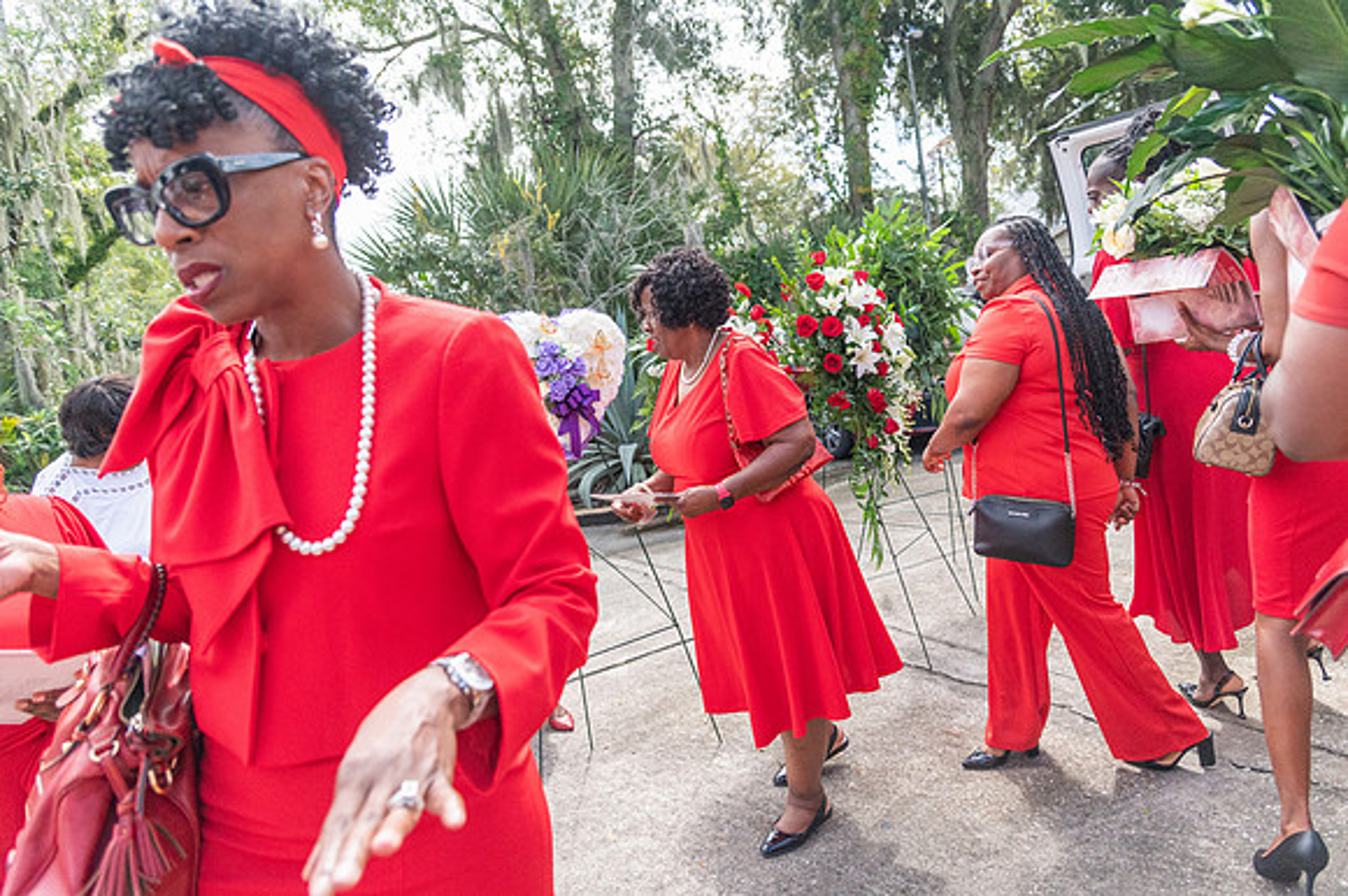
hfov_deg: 73.1
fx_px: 909
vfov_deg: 52.5
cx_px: 674
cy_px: 448
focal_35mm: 24
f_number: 4
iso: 2000
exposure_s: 1/8000
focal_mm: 24
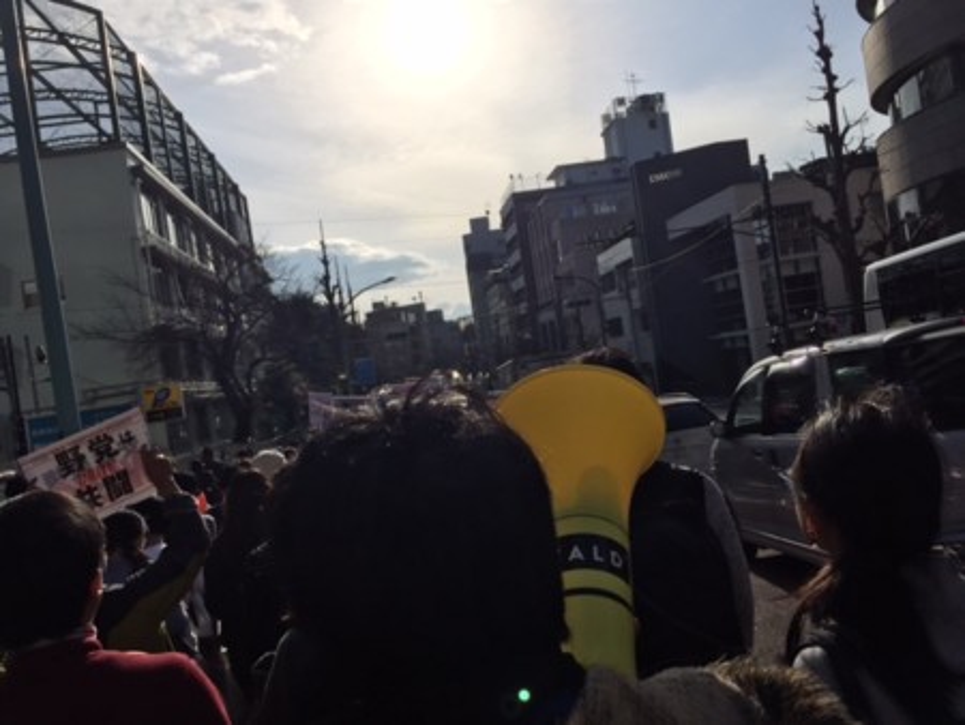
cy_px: 362
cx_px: 482
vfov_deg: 48.3
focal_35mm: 29
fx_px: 809
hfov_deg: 61.6
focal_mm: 4.15
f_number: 2.2
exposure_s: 1/7937
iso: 32
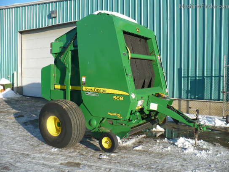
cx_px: 114
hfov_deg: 50.1
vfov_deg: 38.7
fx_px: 245
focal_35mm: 37
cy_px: 86
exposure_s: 1/1000
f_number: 2.8
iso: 100
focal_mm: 6.1
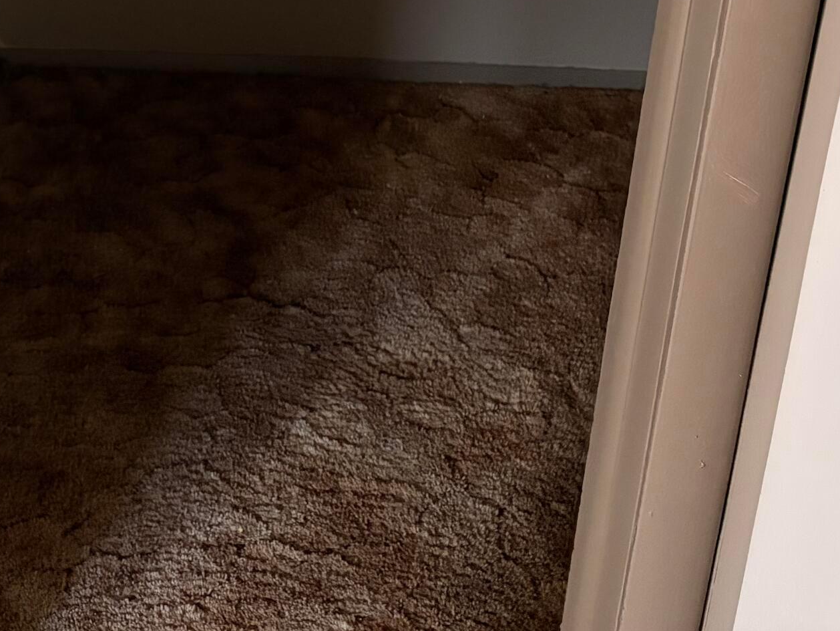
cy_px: -113
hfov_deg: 29.9
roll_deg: -0.7
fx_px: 1505
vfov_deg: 22.0
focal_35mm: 62
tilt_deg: -19.4
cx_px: 83
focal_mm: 5.96
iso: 500
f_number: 1.6
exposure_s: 1/53
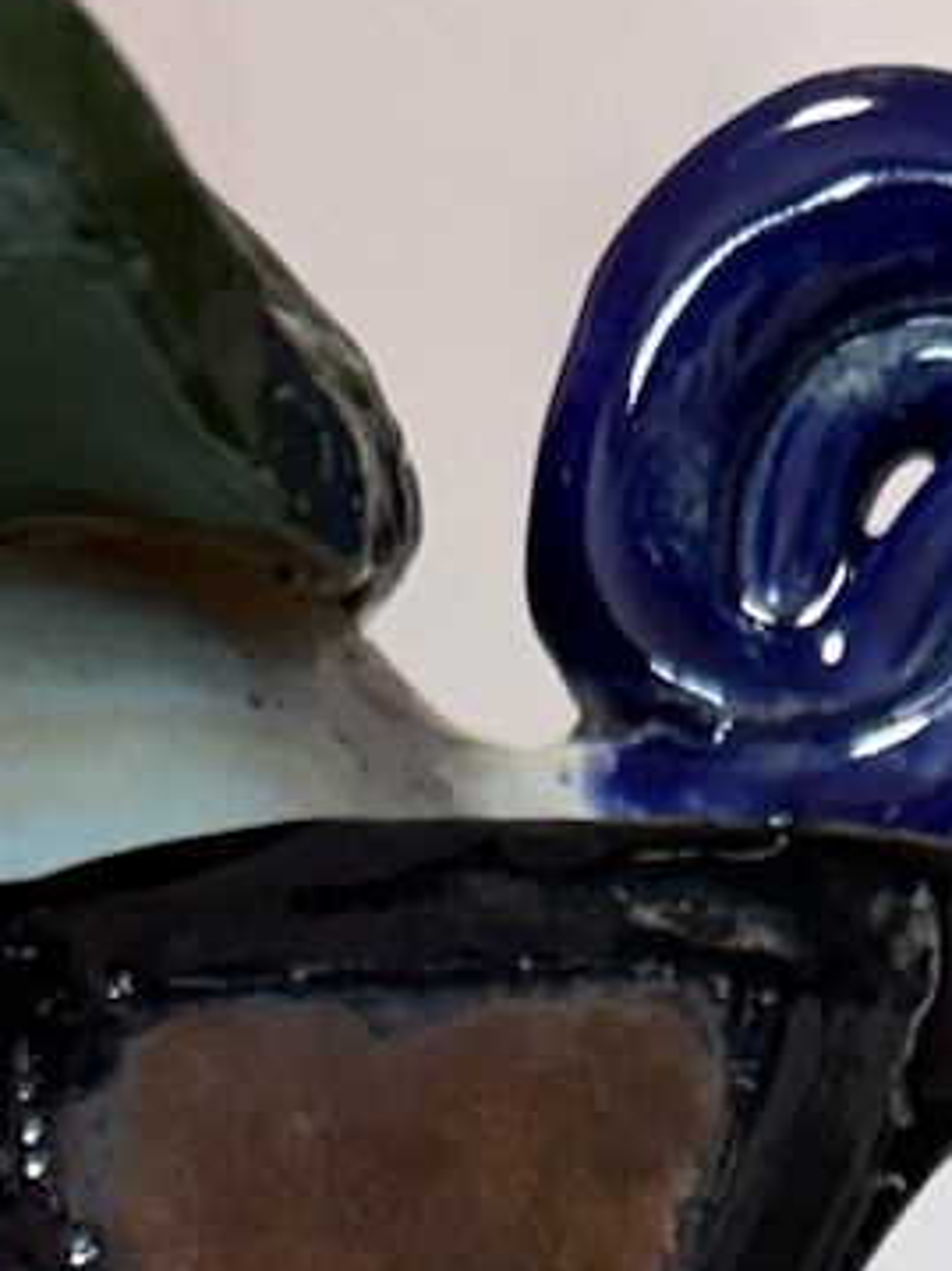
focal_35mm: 137
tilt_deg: -15.0
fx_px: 5027
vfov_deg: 11.1
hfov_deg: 10.8
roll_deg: +5.3
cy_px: 3406
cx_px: 368
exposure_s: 1/120
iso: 200
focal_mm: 6.76
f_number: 1.78
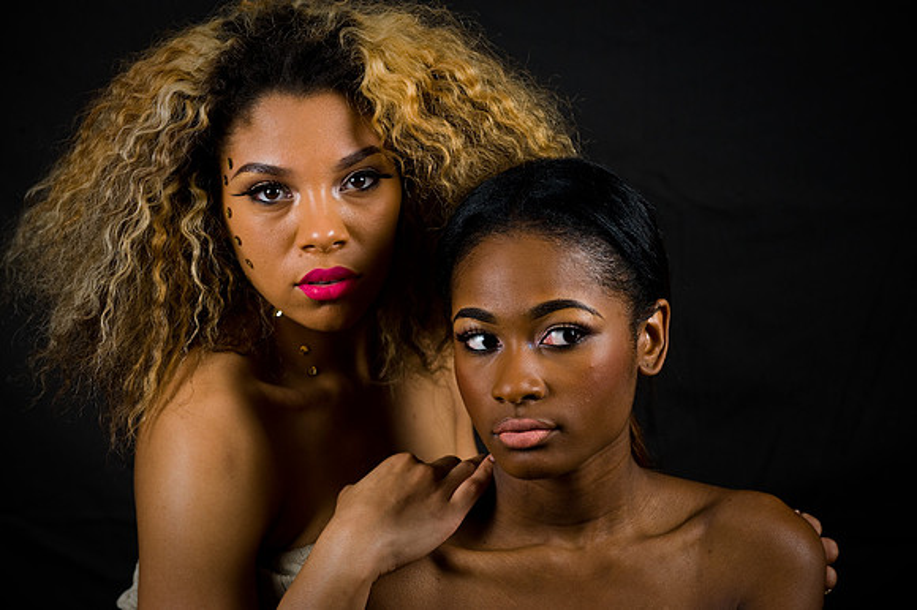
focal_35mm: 135
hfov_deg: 15.2
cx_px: 458
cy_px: 305
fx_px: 3437
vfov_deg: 10.1
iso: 200
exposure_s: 1/125
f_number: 5.6
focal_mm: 135
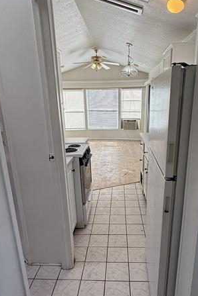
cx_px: 108
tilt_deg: -15.3
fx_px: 206
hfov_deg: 51.2
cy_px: 162
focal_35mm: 25
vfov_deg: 71.3
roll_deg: +0.6
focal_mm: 2.22
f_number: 2.2
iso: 64
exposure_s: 1/448
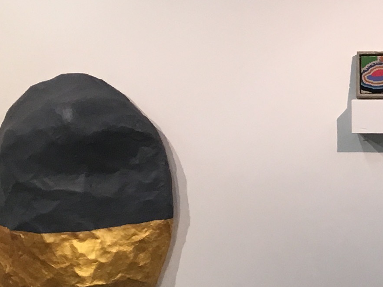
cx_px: 606
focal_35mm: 133
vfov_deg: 11.1
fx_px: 1471
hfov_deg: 13.8
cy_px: 128
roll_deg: -0.3
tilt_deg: -4.0
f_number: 2.2
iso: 32
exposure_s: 1/30
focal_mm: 4.15
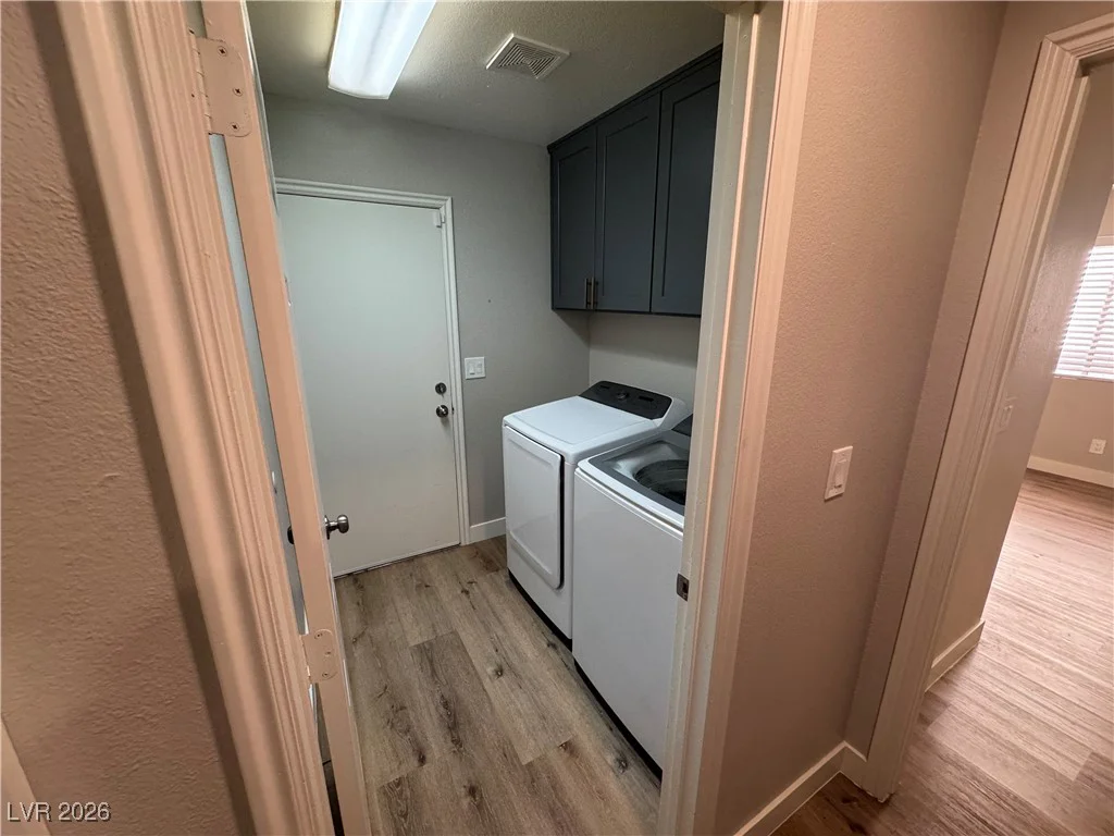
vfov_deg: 85.7
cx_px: 557
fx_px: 451
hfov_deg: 102.1
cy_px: 418
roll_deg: -0.5
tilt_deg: -15.8
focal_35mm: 14
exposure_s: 1/120
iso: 320
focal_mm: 2.22
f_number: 2.2
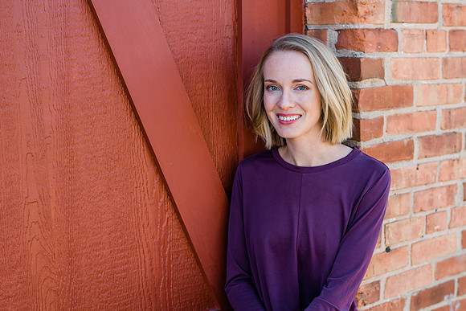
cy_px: 156
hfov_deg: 32.8
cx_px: 233
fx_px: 791
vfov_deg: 22.3
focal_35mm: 61
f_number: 3.2
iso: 125
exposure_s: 1/320
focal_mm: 58
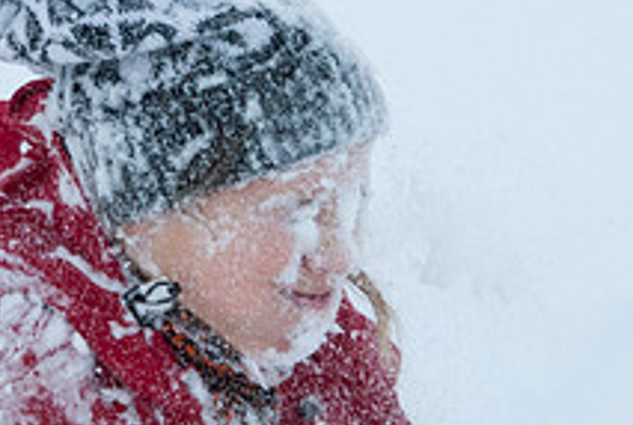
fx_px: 6026
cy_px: 203
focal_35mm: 342
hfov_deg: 6.0
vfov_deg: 4.0
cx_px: -33
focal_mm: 75
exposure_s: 1/1500
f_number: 5
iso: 400
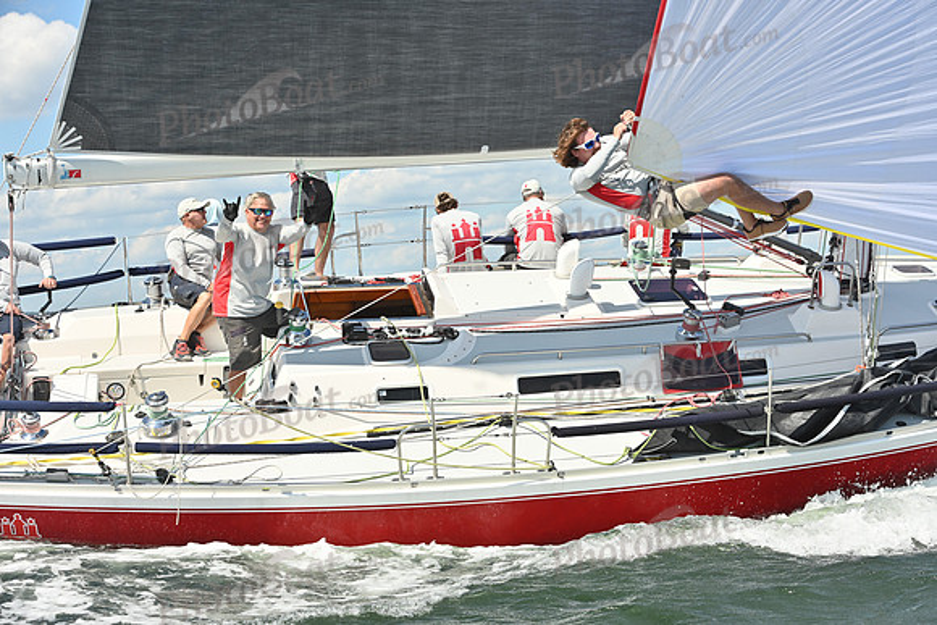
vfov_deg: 19.5
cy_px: 312
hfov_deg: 28.8
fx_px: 1822
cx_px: 468
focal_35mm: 70
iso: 250
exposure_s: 1/1000
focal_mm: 70
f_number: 8
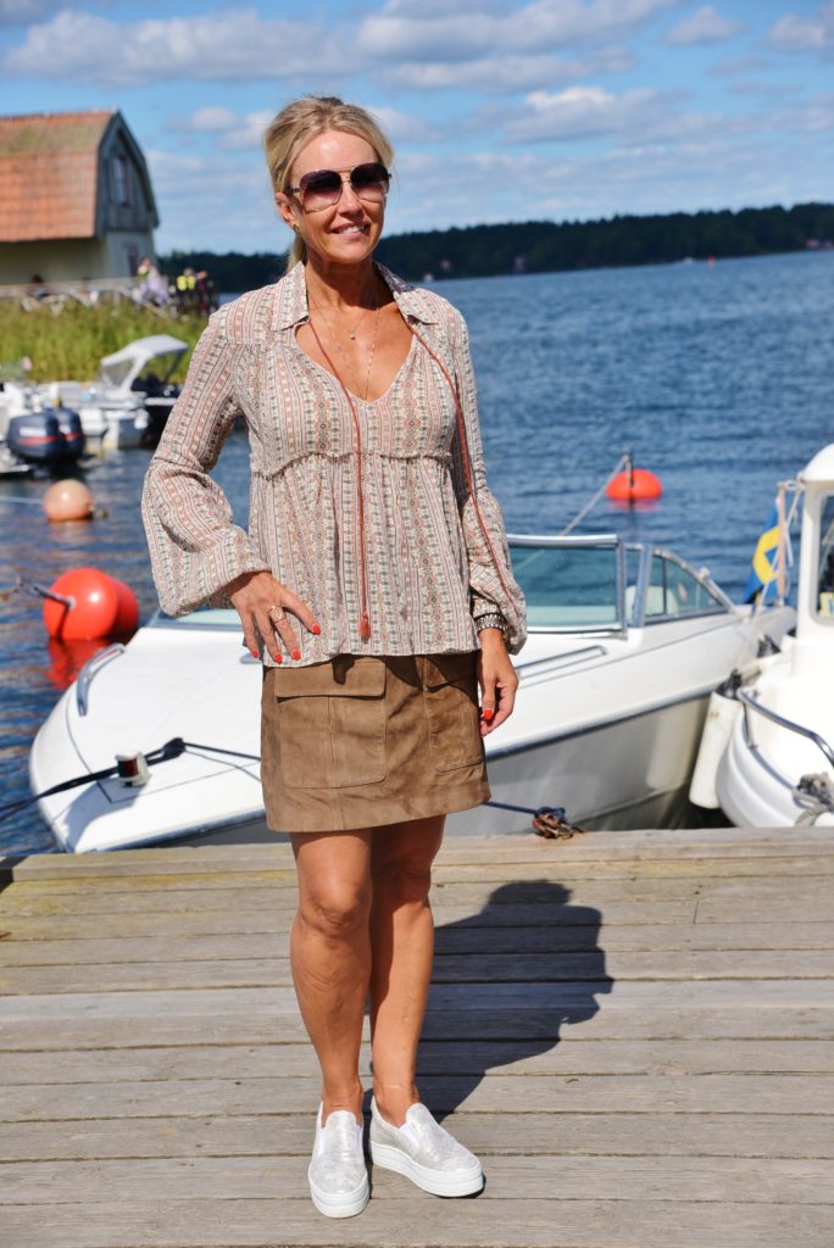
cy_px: 624
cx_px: 417
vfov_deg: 30.9
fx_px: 2256
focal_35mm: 65
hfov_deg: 20.9
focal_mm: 65
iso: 320
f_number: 5.6
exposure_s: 1/2000
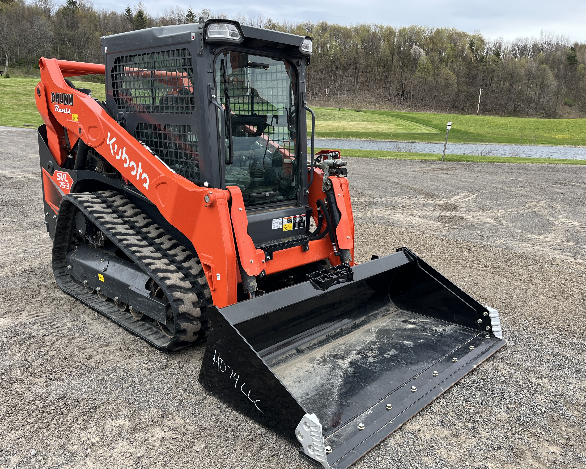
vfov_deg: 51.5
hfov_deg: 62.2
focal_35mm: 28
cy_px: 236
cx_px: 276
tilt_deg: -12.8
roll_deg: -2.7
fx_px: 486
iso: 50
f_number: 1.6
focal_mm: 5.1
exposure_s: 1/928
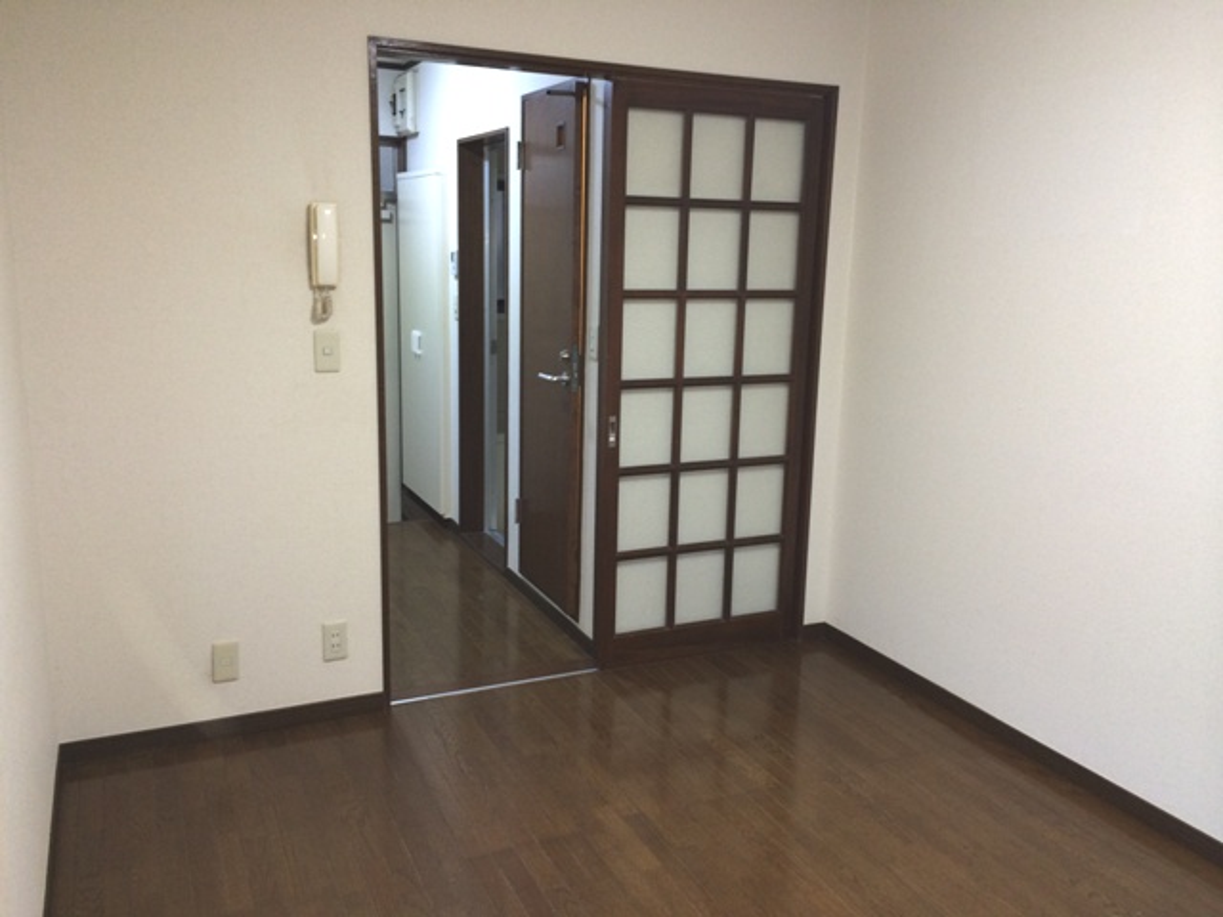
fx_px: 1060
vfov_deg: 46.8
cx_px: 612
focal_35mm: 30
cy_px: 458
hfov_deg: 60.0
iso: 80
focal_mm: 4.12
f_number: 2.2
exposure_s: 1/30
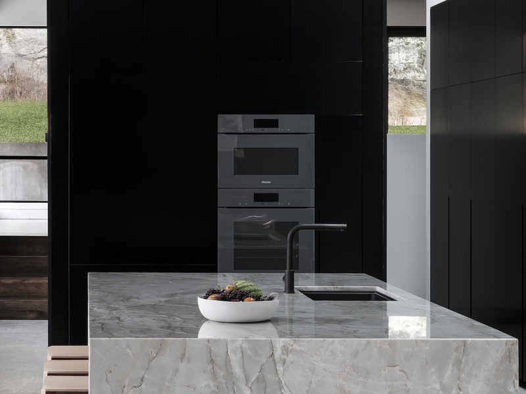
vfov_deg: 14.8
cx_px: 84
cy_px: 162
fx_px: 1520
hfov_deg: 19.4
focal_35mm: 100
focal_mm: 50
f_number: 16
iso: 100
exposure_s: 12
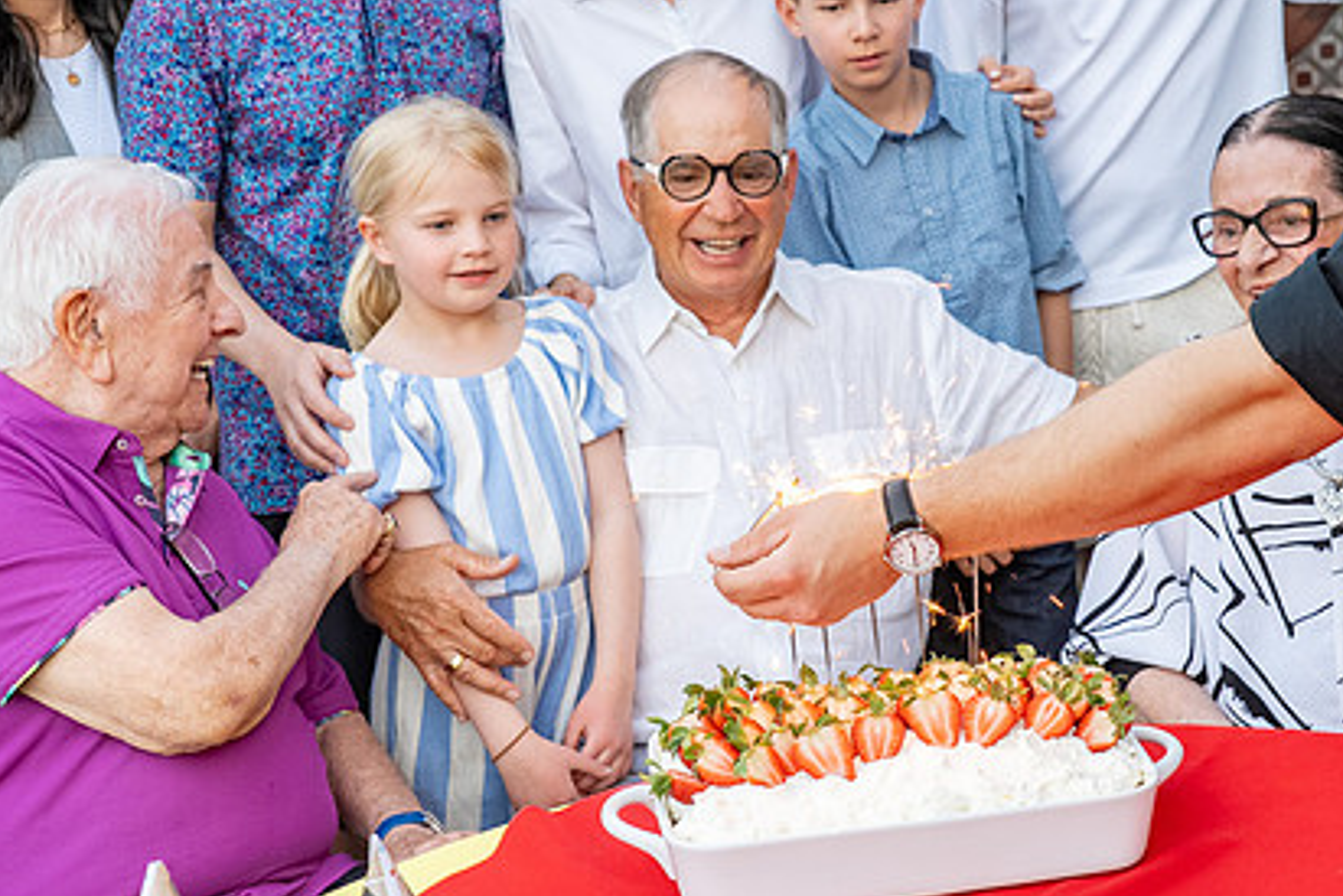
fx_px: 2314
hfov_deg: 32.3
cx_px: 776
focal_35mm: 62
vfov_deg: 21.9
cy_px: 331
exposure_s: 1/160
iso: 1250
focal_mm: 44
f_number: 6.3
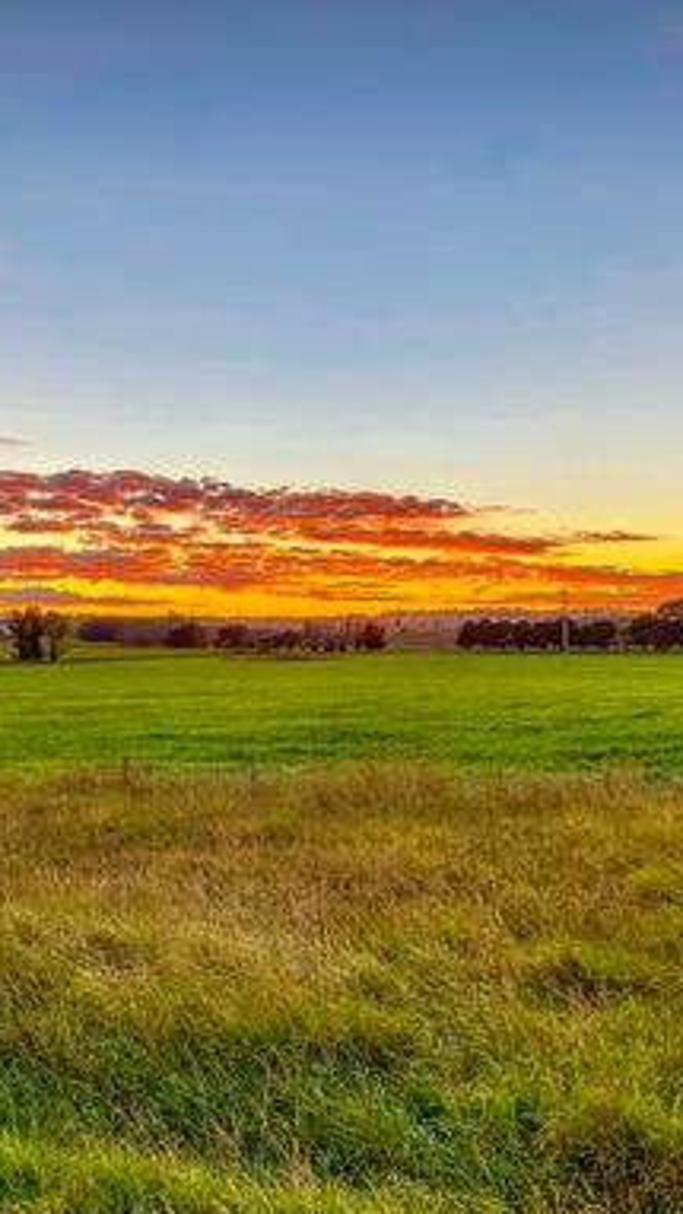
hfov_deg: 31.1
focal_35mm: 38
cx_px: 276
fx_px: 1223
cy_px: 607
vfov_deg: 52.8
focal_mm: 4.25
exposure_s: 1/210
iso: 32
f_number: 1.8
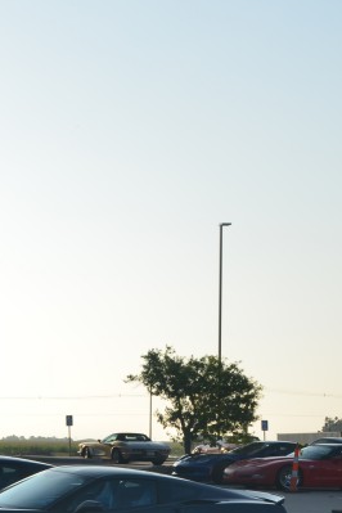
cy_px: 422
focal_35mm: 100
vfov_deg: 20.2
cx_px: -314
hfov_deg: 12.3
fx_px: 1425
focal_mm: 26
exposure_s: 1/125
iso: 125
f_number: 11
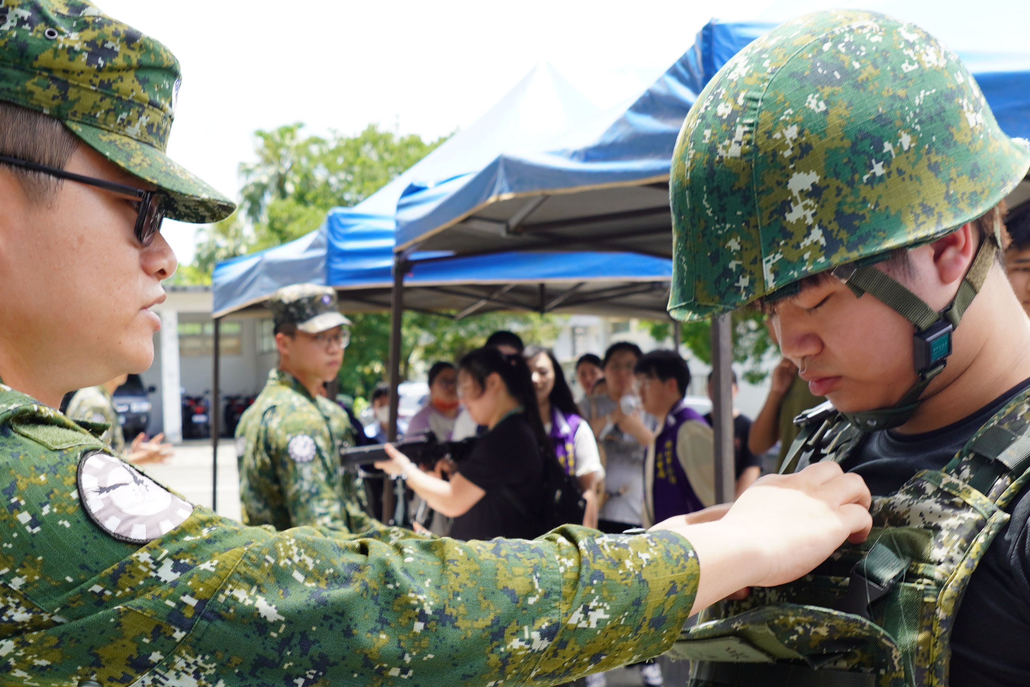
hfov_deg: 36.5
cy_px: 546
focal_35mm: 54
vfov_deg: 24.7
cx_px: 350
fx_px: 1545
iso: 100
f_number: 5
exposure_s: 1/160
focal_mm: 20
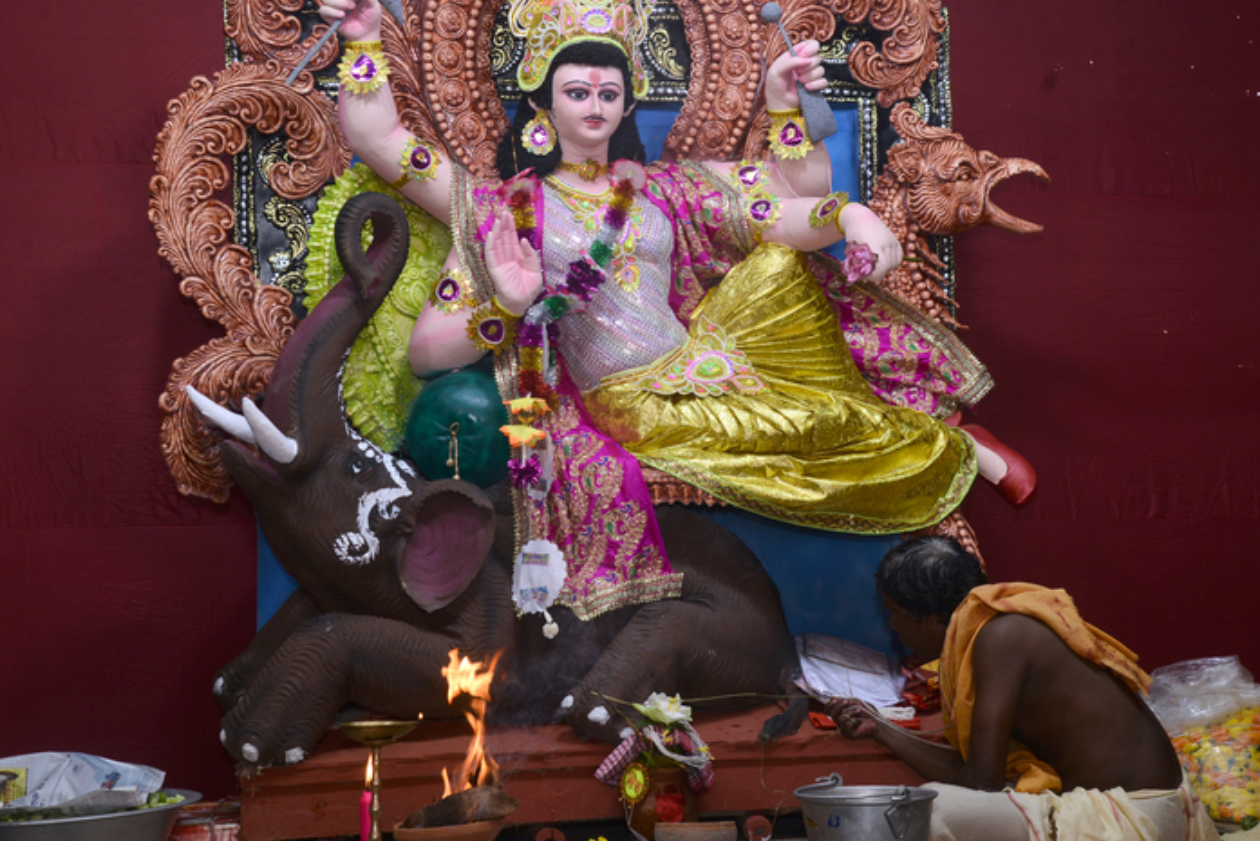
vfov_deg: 21.9
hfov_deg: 32.3
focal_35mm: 62
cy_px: 354
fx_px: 2170
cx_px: 745
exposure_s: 1/100
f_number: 7.1
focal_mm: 48
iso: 400
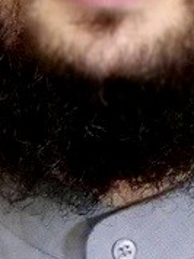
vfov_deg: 5.6
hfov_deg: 4.2
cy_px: 60
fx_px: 2650
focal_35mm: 355
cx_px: 114
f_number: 5.2
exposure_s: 1/80
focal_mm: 35
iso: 2000
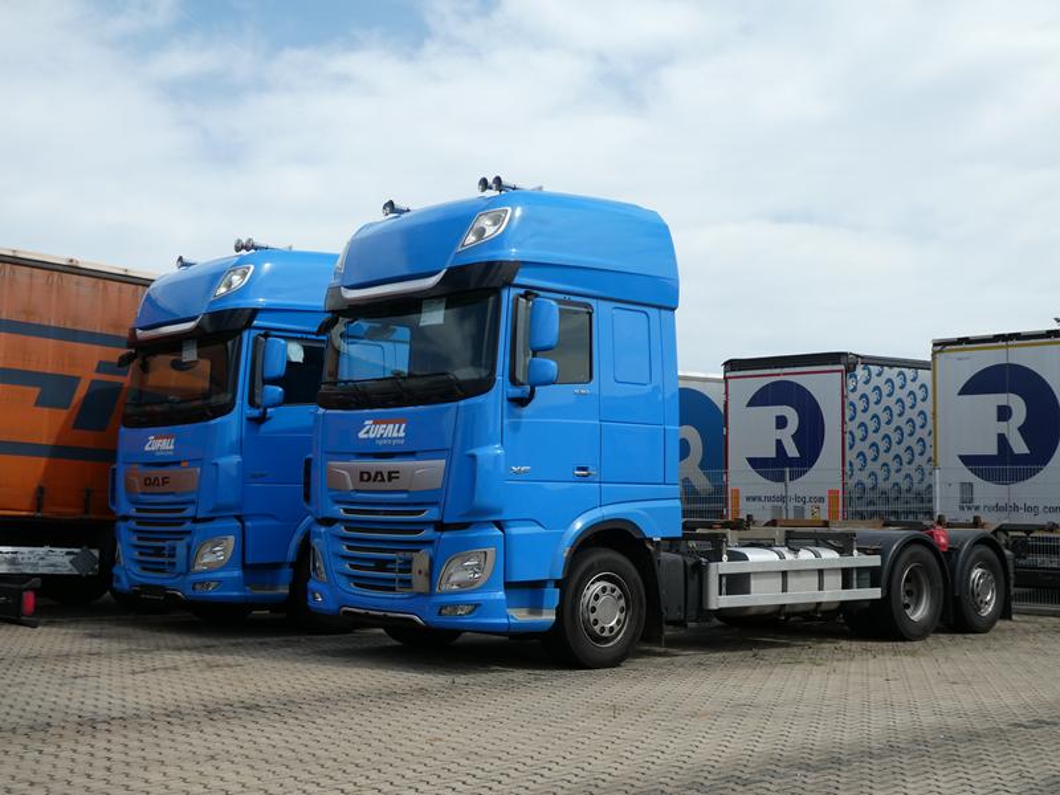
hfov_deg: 42.9
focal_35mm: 44
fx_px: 1347
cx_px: 530
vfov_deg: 32.9
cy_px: 398
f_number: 3.9
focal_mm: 7.8
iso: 80
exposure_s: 1/640
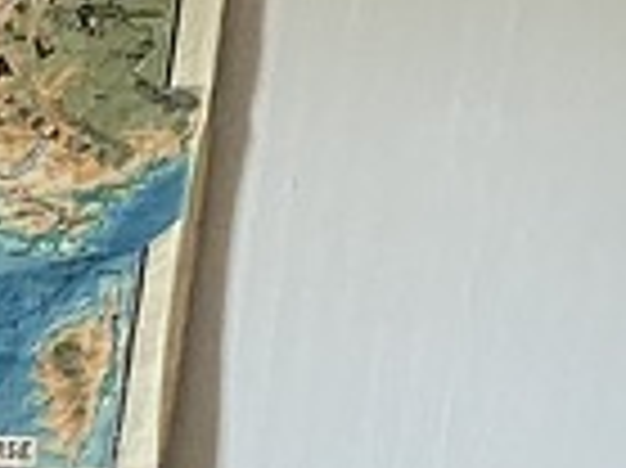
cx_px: -1347
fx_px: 3469
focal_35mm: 192
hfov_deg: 8.4
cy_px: 1328
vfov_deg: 7.0
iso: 500
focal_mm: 4.25
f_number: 1.8
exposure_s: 1/60
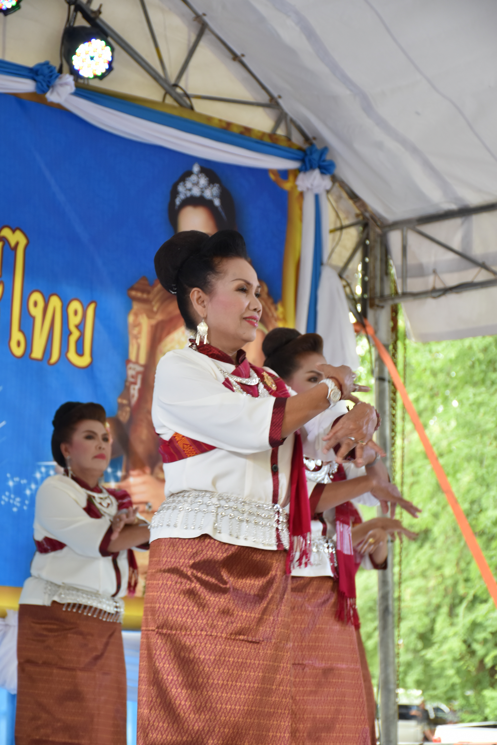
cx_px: 248
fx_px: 2174
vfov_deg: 19.5
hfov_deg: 13.0
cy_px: 372
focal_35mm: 105
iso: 400
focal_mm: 70
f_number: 5
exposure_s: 1/100
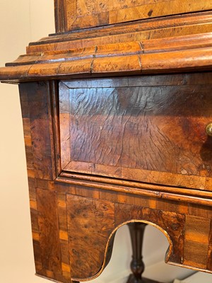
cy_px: 142
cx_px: 106
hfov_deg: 53.1
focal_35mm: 26
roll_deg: -0.4
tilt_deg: -8.0
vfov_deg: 67.3
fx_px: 212
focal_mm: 5.1
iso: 160
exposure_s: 1/50
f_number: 1.6
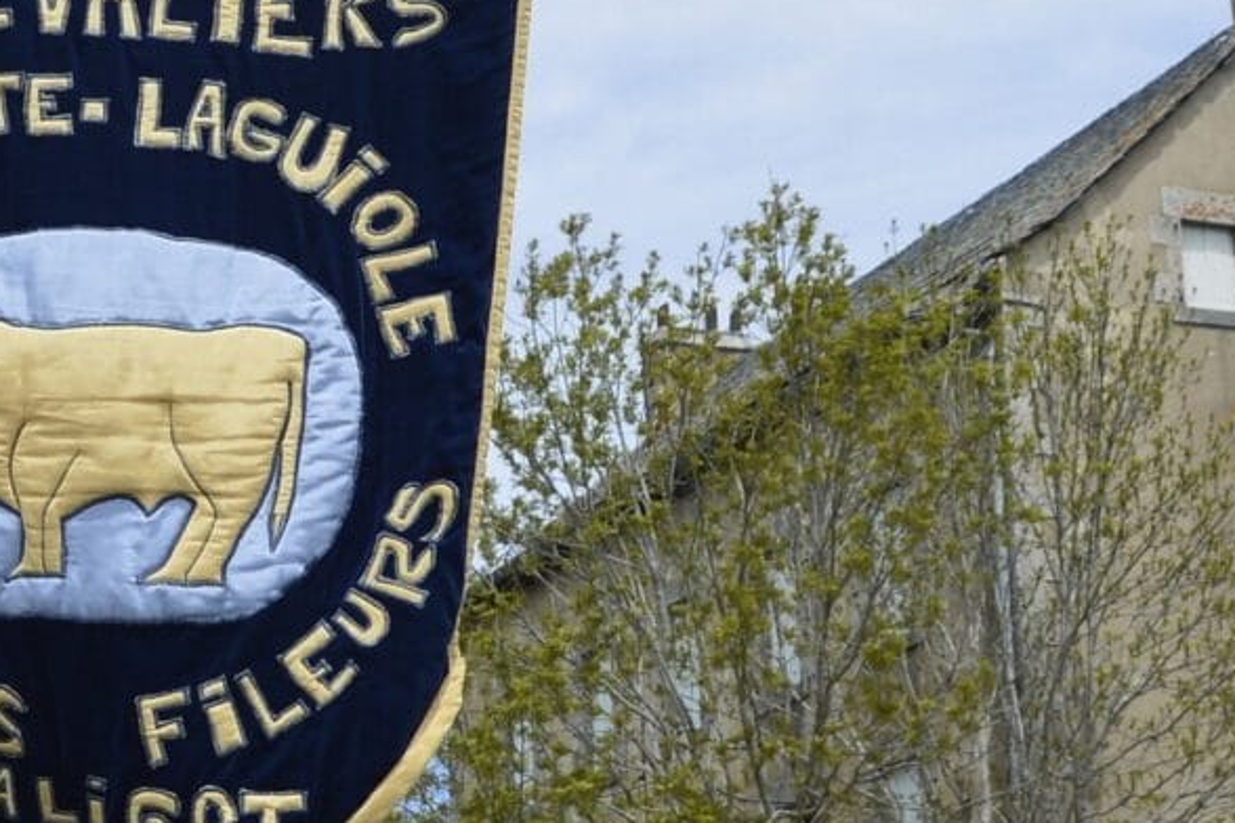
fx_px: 1612
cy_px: 299
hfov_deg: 40.6
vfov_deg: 28.5
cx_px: 290
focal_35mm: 47
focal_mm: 18
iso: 100
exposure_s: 1/640
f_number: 5
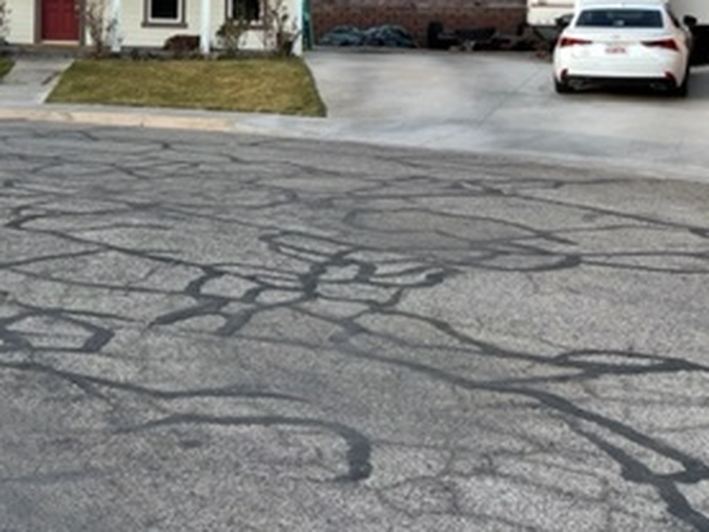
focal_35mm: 60
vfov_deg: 23.5
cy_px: 13
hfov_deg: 30.3
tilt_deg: -2.3
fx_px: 1229
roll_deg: -1.4
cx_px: 33
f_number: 1.6
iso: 32
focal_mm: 5.1
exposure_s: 1/294
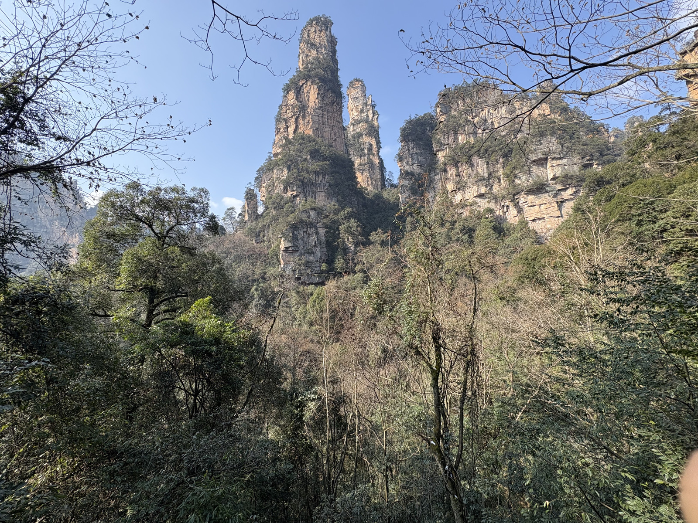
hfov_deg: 102.1
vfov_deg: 85.7
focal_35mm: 14
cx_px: 349
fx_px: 282
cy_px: 262
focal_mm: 2.22
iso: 64
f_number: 2.2
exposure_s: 1/492
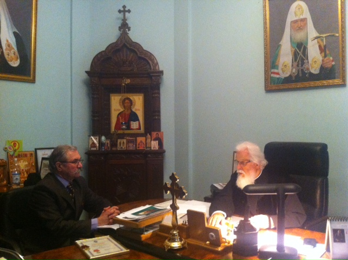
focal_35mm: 35
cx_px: 174
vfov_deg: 40.6
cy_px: 130
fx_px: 351
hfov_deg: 52.7
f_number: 2.8
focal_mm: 3.85
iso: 500
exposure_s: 1/17
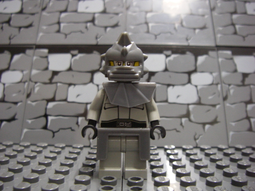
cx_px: 128
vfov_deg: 37.7
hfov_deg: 49.0
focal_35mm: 38
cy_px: 96
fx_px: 280
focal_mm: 6.3
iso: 200
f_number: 3.3
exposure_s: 1/4
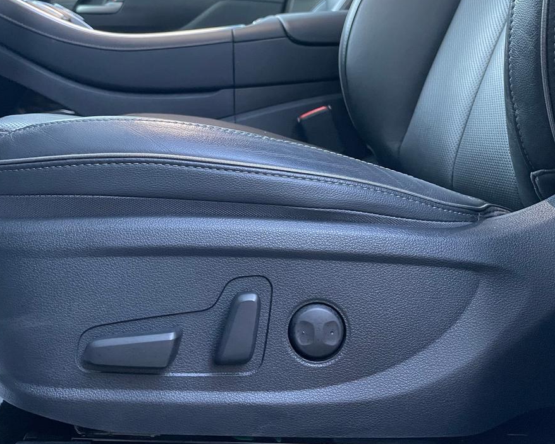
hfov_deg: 48.6
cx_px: 205
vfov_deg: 40.0
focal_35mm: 37
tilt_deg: -6.9
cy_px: 187
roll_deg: -1.6
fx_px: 608
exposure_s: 1/30
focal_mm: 4.2
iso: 640
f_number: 1.6
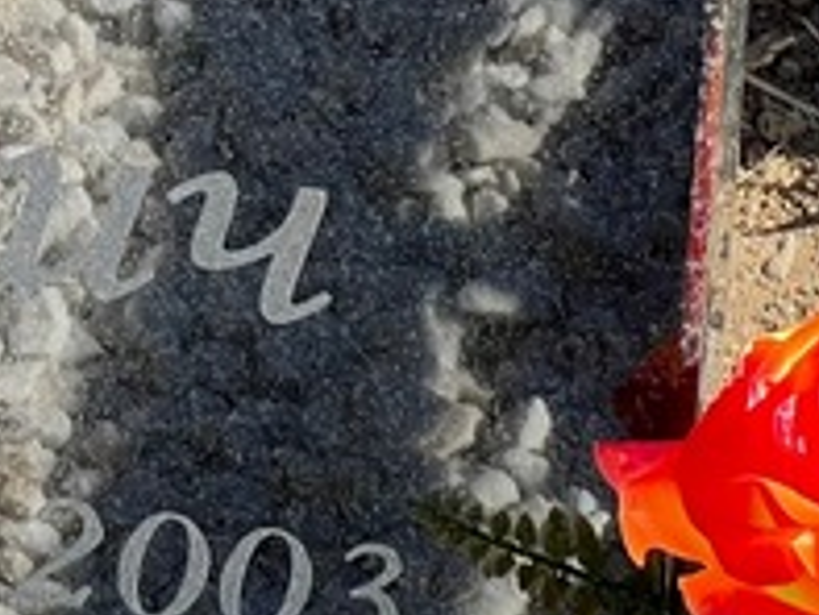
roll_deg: +2.2
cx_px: -582
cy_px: -357
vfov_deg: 4.7
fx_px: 7386
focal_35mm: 312
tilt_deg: -32.1
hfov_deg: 6.2
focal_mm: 9
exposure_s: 1/127
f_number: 2.8
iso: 32
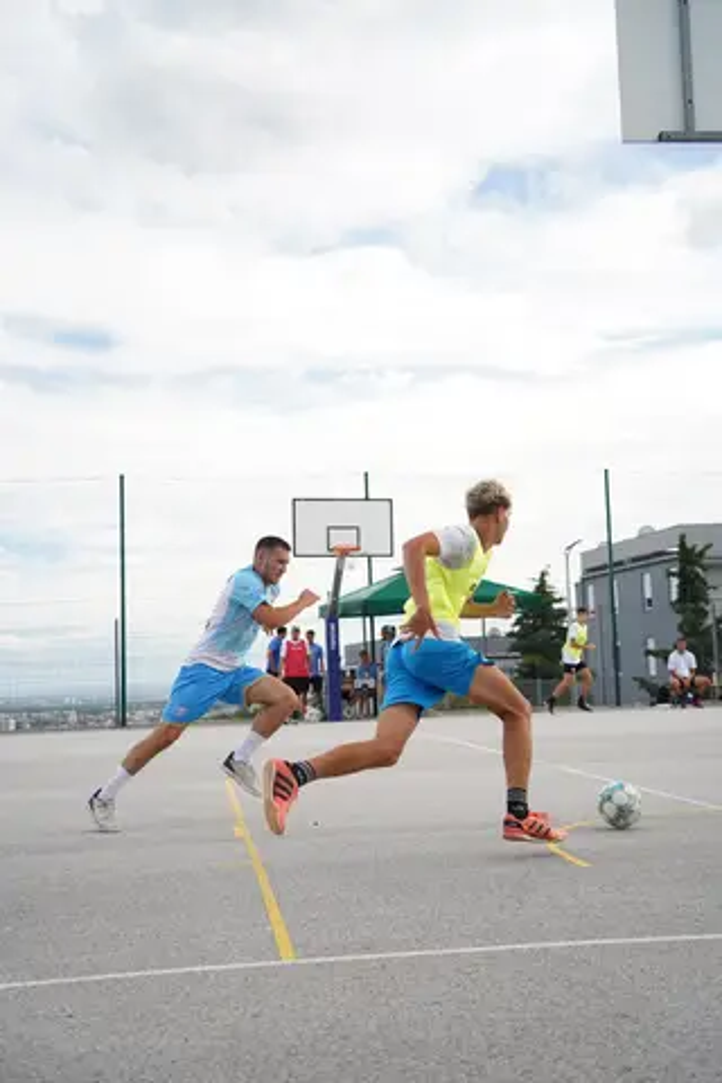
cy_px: 542
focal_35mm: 41
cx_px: 361
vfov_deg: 47.4
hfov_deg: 32.6
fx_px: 1233
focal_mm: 41
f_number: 3.2
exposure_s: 1/1000
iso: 400
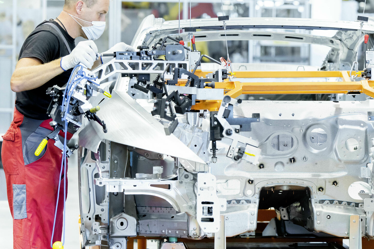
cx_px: 282
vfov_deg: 7.0
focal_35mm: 196
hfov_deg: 10.5
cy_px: 157
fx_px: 2036
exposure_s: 1/200
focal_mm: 105
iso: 1250
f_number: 3.5
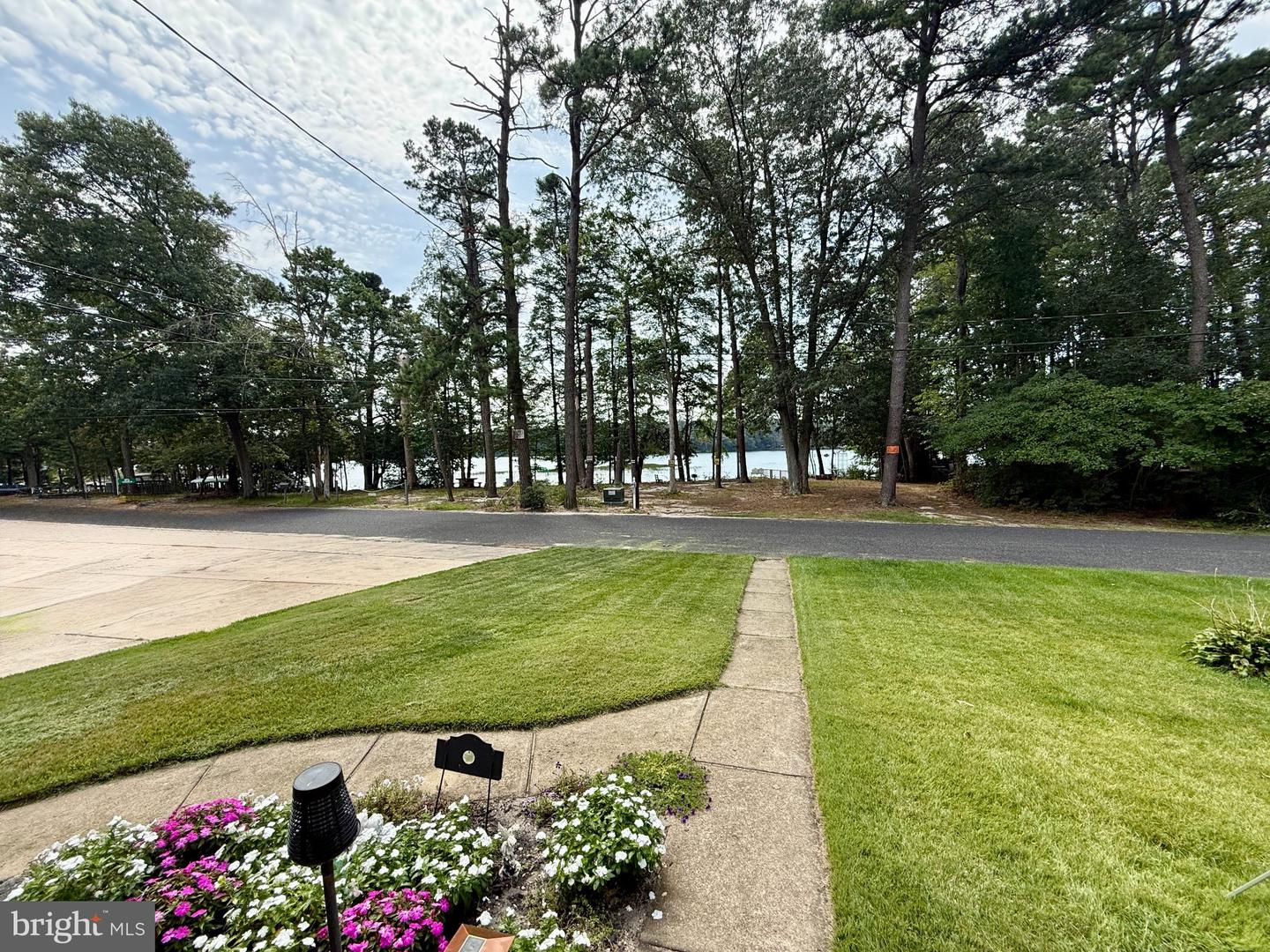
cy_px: 476
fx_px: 514
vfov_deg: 85.7
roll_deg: +1.7
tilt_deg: -2.8
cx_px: 635
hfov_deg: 102.1
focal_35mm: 14
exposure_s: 1/970
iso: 64
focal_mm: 2.22
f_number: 2.2
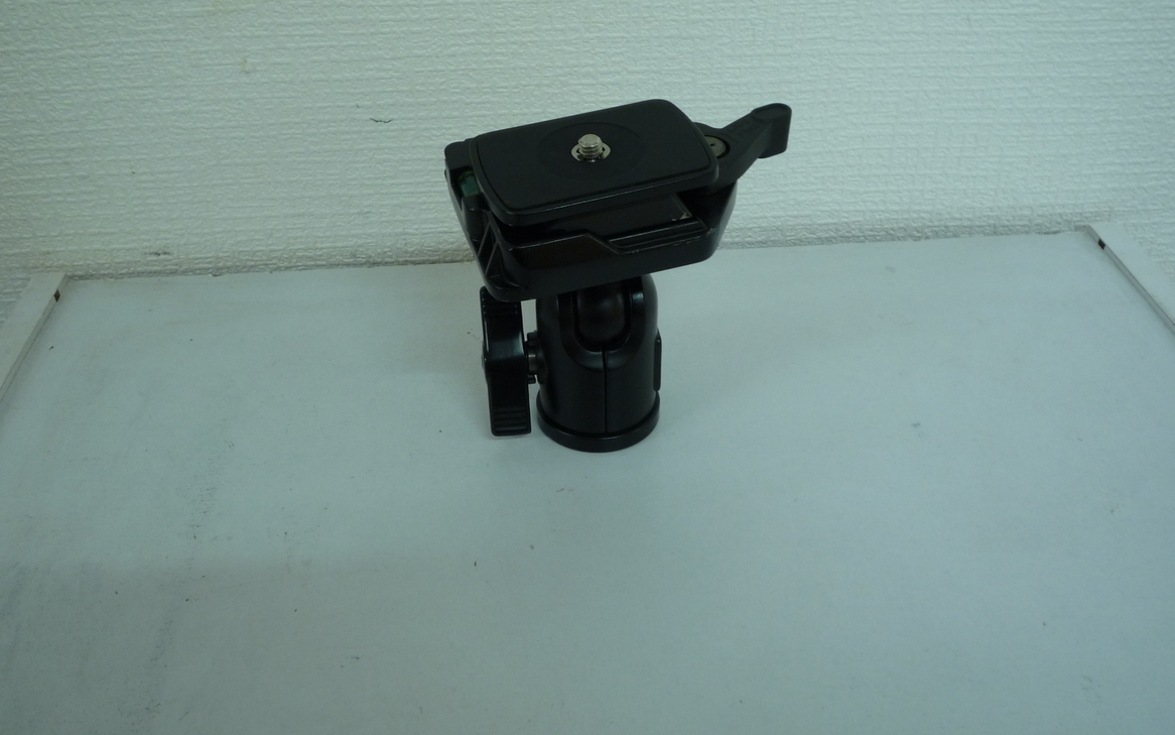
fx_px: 1153
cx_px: 582
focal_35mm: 36
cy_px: 310
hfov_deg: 54.0
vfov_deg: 35.3
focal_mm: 5.8
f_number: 3.6
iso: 125
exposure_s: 1/30
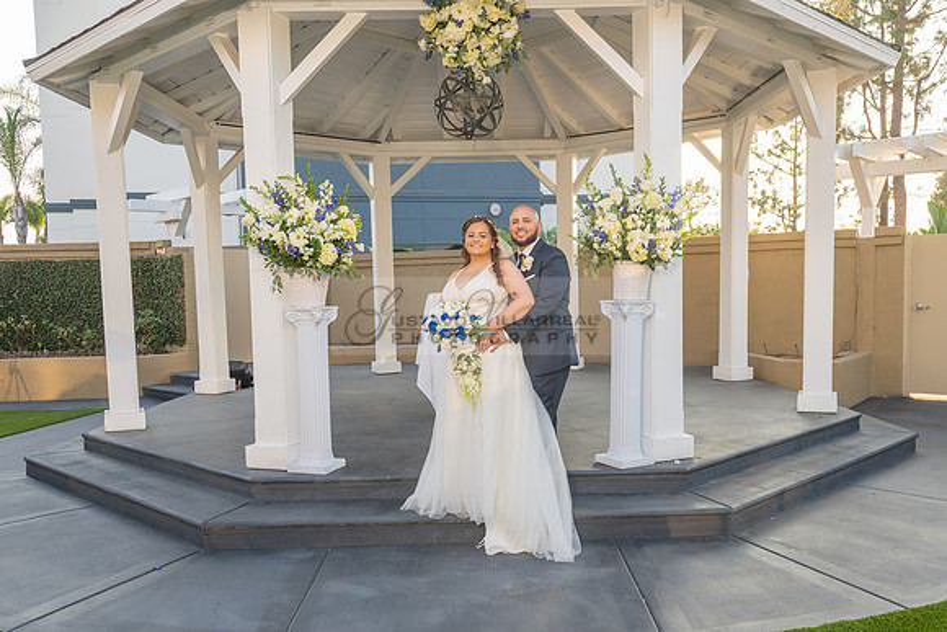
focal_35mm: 33
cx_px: 493
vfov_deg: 39.7
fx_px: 872
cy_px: 361
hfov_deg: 57.0
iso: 200
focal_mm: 29
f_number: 5
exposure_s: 1/160
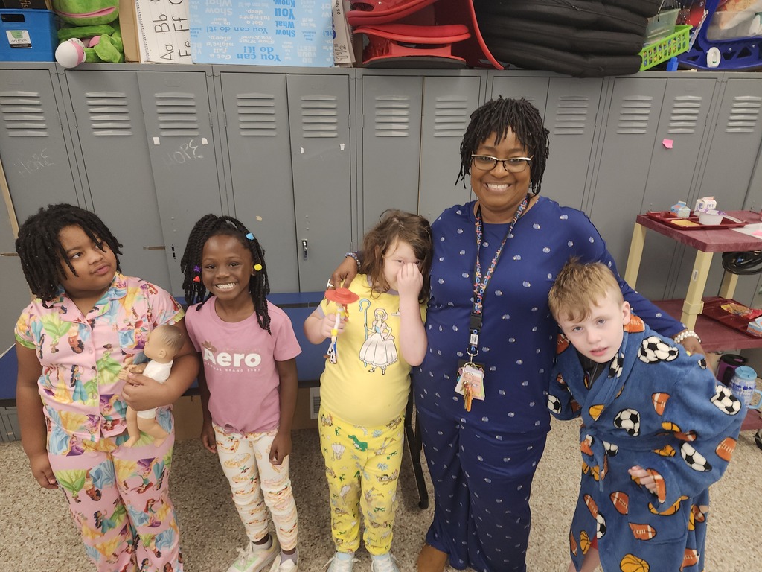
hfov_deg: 73.9
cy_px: 286
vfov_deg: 58.9
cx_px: 381
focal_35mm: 23
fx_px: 506
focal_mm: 5.54
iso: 125
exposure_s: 1/60
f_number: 1.8
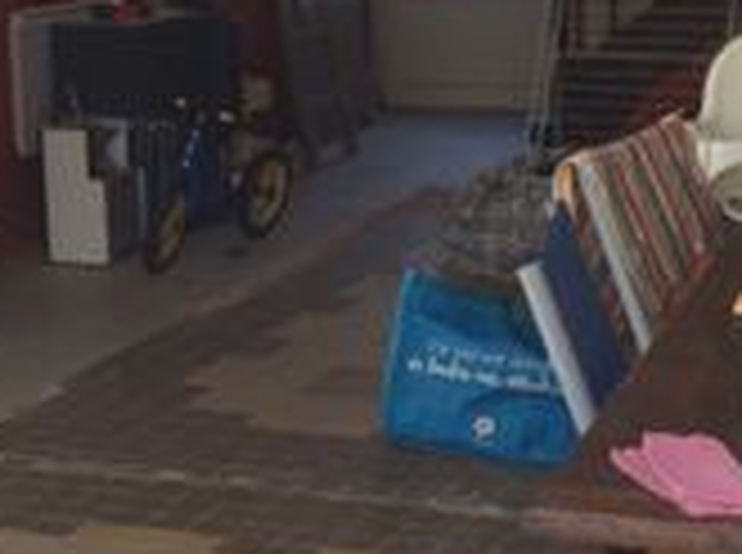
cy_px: 171
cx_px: 166
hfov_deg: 17.3
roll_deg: +2.8
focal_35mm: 113
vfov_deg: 13.0
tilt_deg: -9.0
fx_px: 2417
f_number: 2.4
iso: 25
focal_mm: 3.3
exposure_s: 1/33
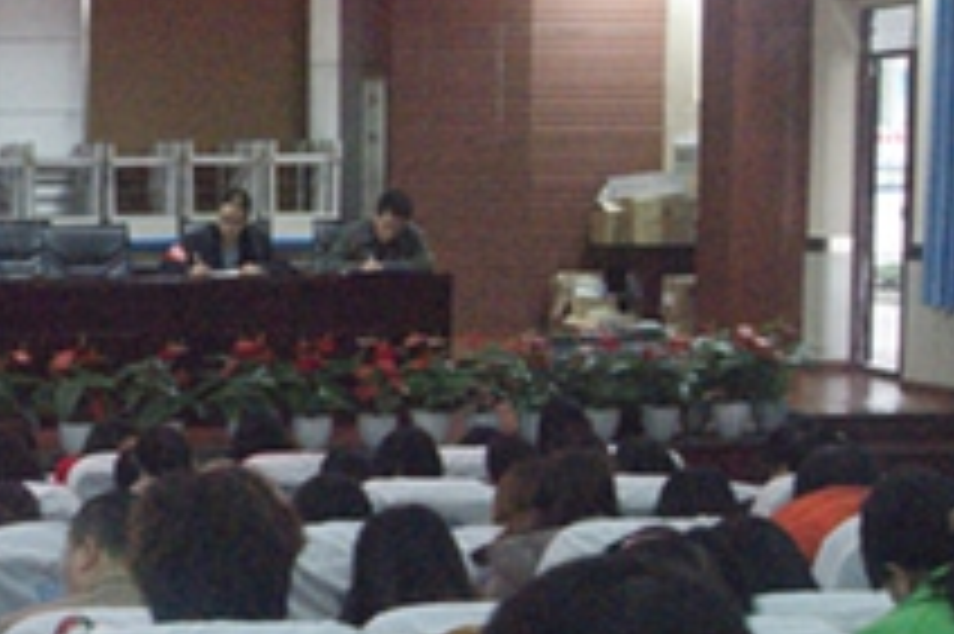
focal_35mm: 78
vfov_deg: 17.5
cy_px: 346
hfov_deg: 23.9
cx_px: -166
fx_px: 2065
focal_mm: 22
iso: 3200
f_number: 18
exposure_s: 1/3
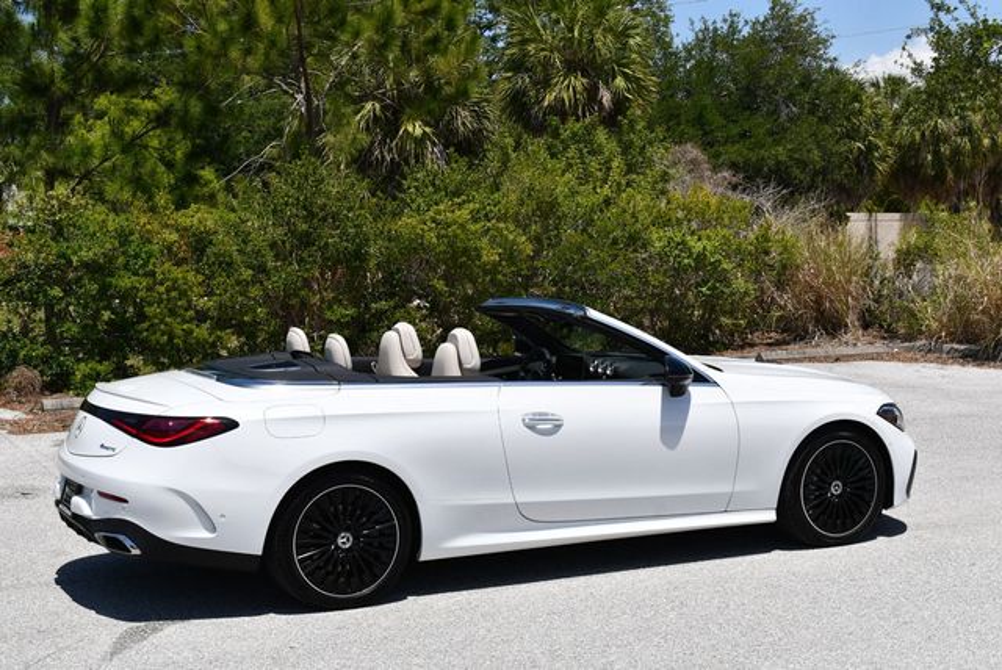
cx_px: 501
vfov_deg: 23.4
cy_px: 335
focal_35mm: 58
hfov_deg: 34.5
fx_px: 1616
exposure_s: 1/320
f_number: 9
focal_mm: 29
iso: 100
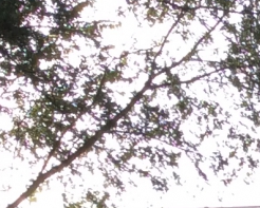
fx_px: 1570
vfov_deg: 6.9
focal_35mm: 204
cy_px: 605
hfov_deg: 8.5
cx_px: 647
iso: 32
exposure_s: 1/506
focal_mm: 3.3
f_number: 2.4
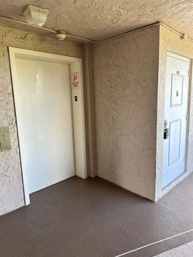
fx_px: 178
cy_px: 128
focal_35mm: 24
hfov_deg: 56.8
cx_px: 96
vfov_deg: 71.6
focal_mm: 6.86
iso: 100
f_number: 1.78
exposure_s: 1/121
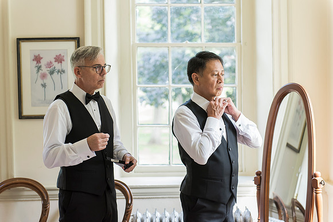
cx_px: 166
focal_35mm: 70
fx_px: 648
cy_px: 111
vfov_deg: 19.5
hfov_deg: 28.8
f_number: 2.8
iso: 1000
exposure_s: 1/200
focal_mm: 70
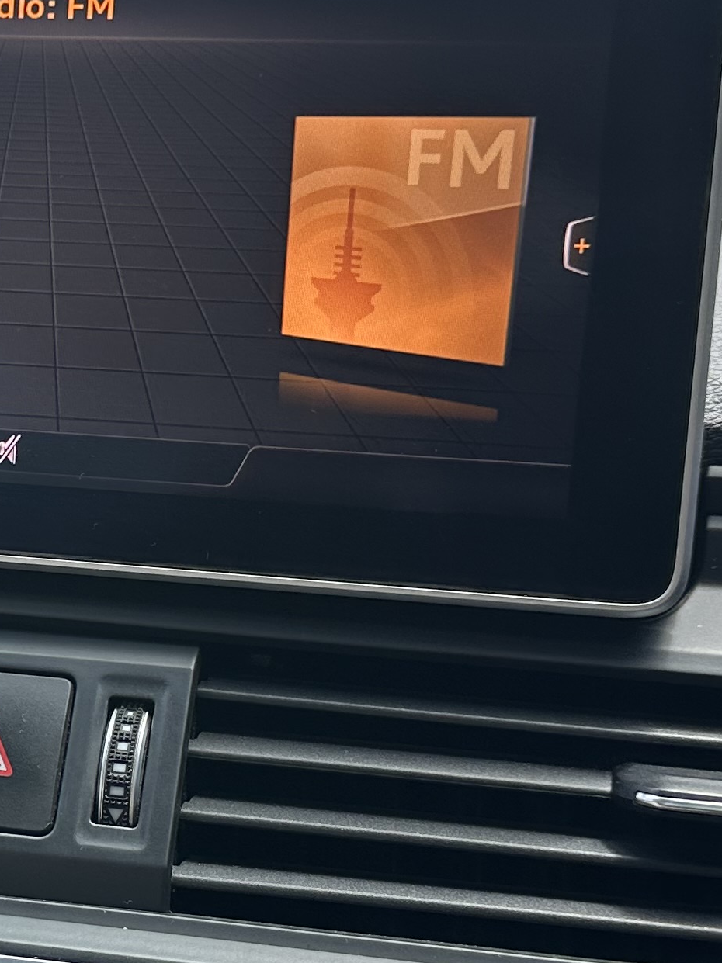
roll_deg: -2.6
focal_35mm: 78
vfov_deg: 25.0
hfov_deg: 18.2
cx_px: -85
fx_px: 2170
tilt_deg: -9.7
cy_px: 575
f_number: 1.78
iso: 80
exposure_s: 1/199
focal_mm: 6.86
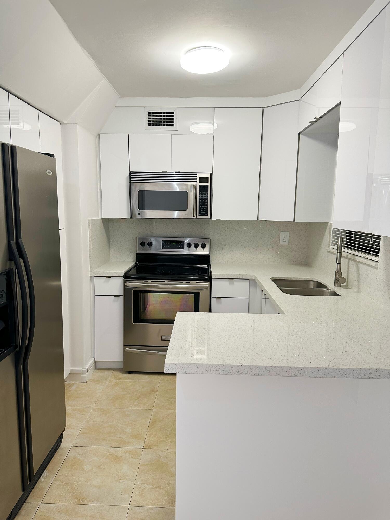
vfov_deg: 71.6
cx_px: 195
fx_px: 361
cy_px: 260
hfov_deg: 56.8
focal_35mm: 24
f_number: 1.78
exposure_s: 1/120
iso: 200
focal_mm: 6.86
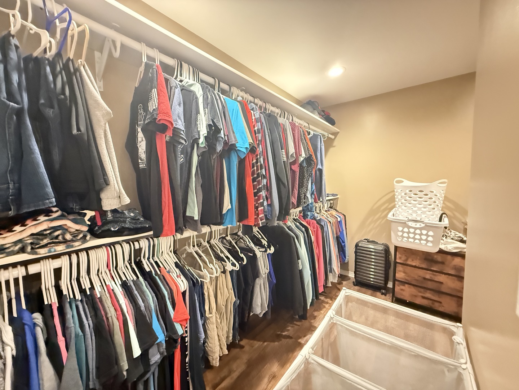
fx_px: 210
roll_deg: +0.4
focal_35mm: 14
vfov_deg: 85.7
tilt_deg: -3.0
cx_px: 260
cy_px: 195
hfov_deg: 102.1
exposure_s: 1/30
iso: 2500
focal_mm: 2.22
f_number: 2.2
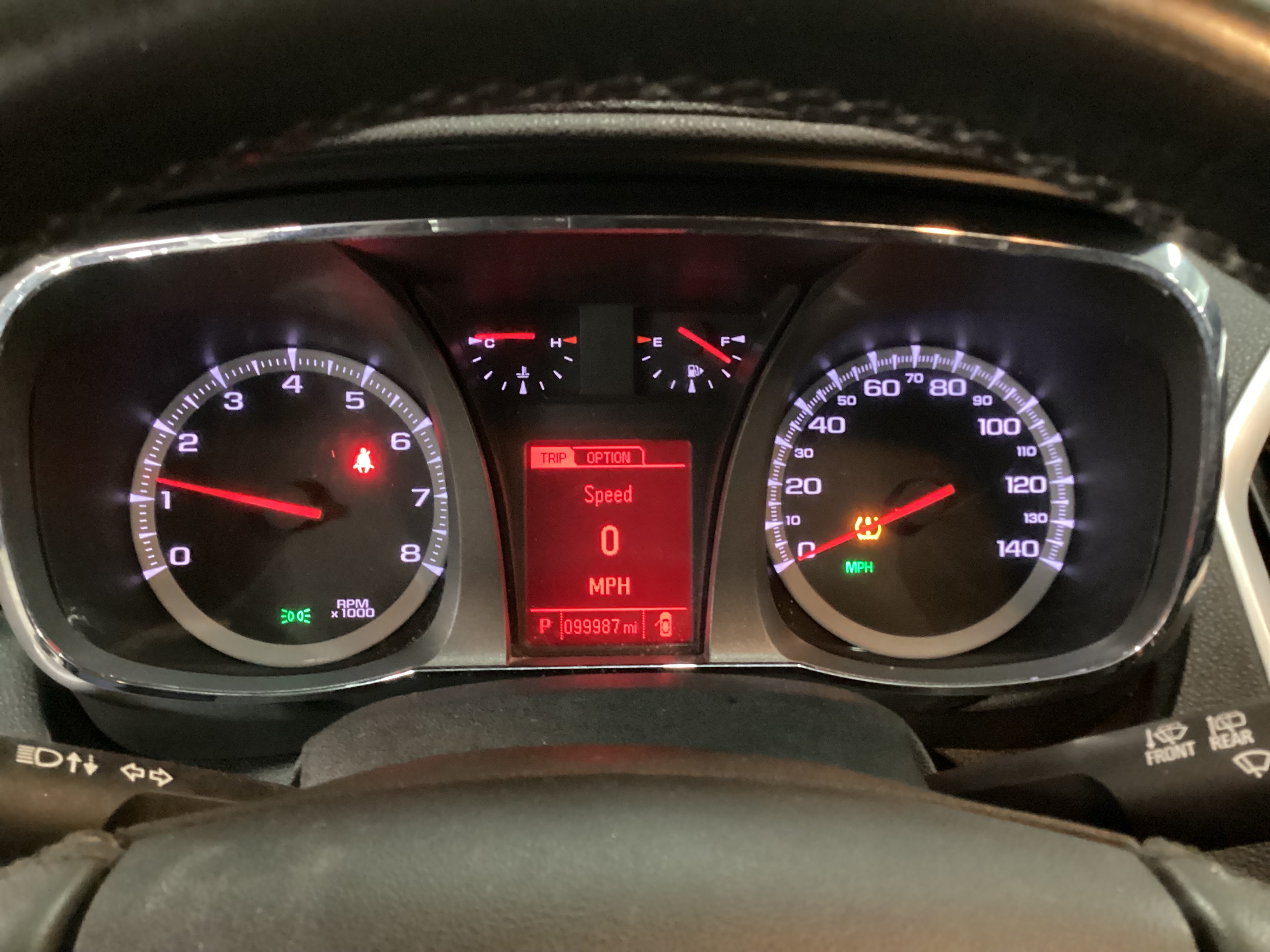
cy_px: 476
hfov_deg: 58.4
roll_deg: -1.2
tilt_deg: -26.5
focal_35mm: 31
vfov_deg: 45.4
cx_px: 635
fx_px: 1137
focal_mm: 3.3
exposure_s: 1/15
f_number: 2.4
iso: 640
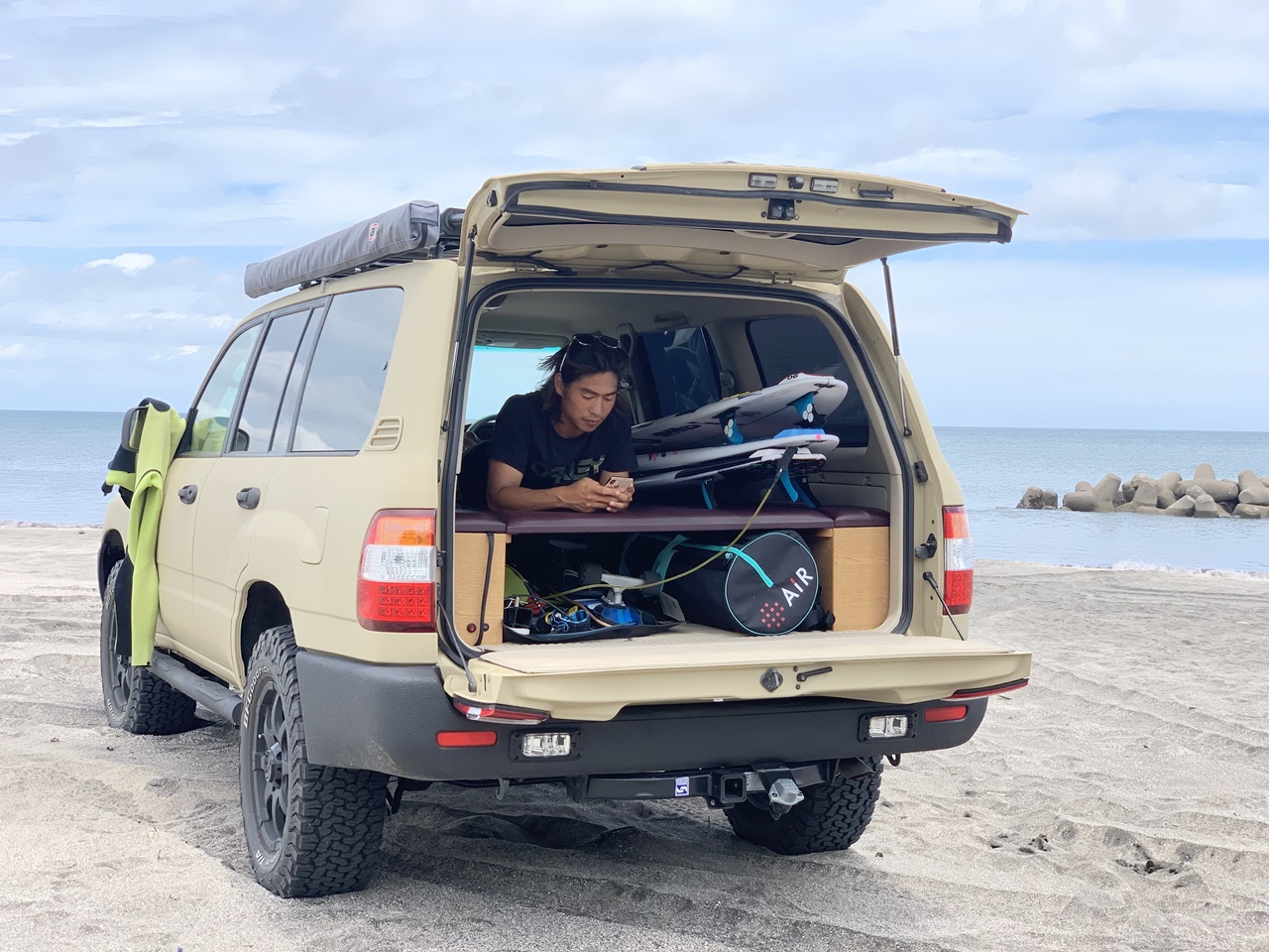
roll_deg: -1.2
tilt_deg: -0.7
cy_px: 476
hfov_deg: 36.8
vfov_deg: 28.0
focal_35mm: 52
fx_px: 1906
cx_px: 634
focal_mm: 6
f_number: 2.4
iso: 16
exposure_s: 1/516
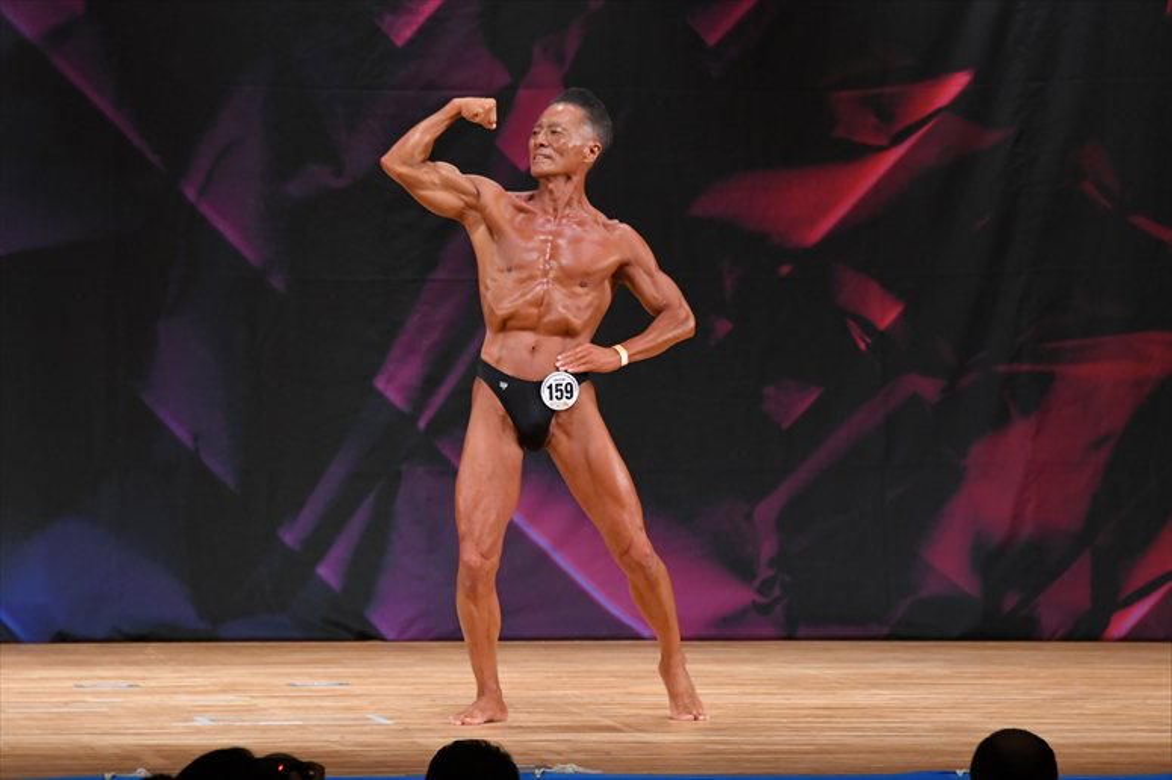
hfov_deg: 7.6
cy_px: 390
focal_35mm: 270
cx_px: 586
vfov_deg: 5.1
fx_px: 8786
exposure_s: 1/400
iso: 3200
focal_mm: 180
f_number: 5.6
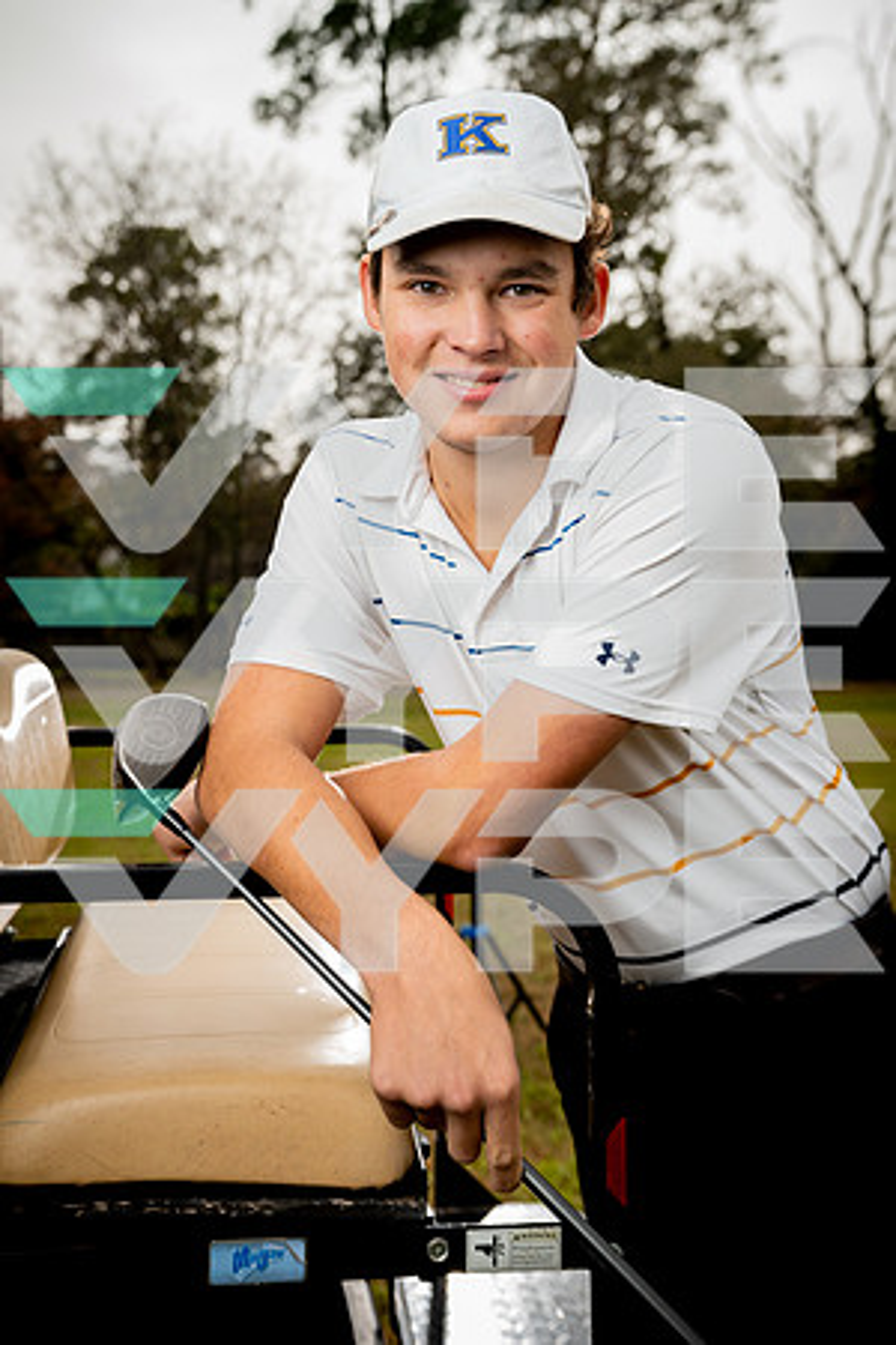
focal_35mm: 43
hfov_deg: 31.2
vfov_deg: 45.4
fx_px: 1605
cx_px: 448
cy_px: 672
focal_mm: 43
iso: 200
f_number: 4.5
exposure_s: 1/250
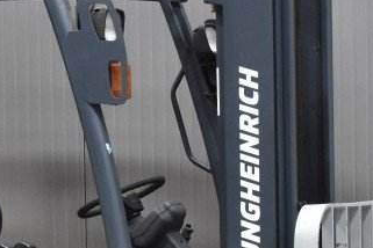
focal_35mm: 157
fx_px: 1627
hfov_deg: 13.1
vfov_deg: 8.7
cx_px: 115
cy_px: 256
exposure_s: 1/40
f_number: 5
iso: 1600
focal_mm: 28
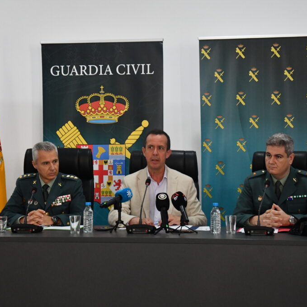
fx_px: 1003
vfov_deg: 17.4
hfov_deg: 17.4
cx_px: 177
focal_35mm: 100
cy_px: 154
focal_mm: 52
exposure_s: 1/100
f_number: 5
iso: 3200
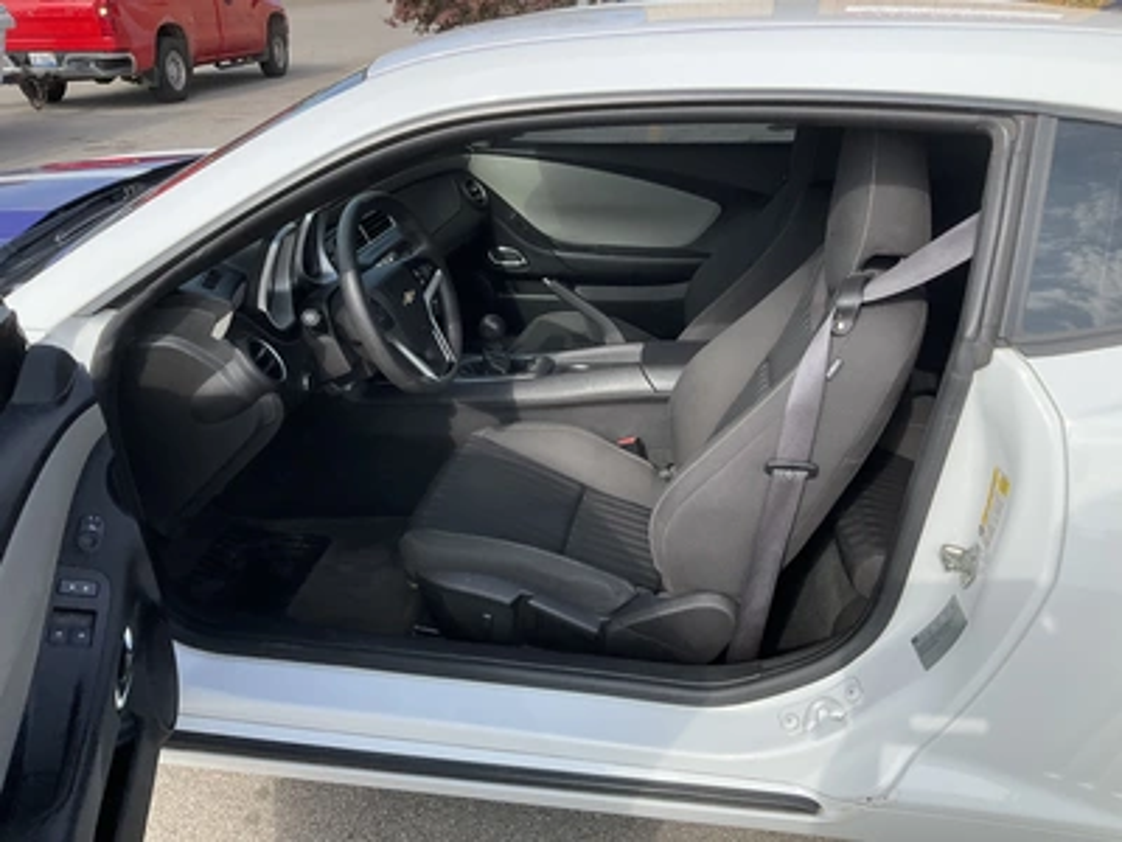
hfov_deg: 61.7
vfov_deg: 48.2
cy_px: 421
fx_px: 940
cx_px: 561
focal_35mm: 29
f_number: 1.8
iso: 25
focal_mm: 3
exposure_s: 1/997
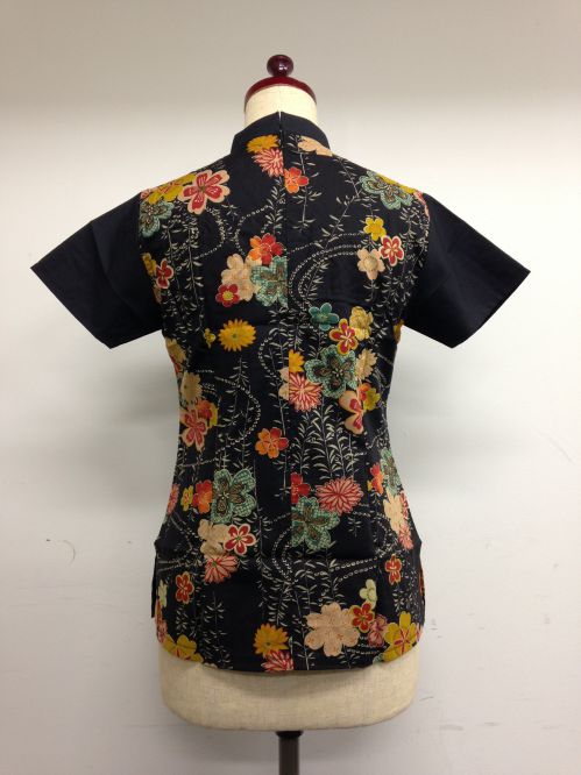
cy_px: 388
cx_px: 290
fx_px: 739
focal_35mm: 33
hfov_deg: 42.9
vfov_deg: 55.4
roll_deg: +1.1
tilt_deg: +2.4
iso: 100
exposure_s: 1/20
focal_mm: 4.12
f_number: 2.4
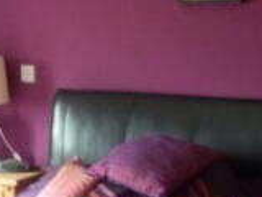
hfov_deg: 19.3
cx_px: 114
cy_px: 226
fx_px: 772
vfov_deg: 14.1
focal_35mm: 102
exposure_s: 1/10
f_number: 3.3
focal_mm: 4.1
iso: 400
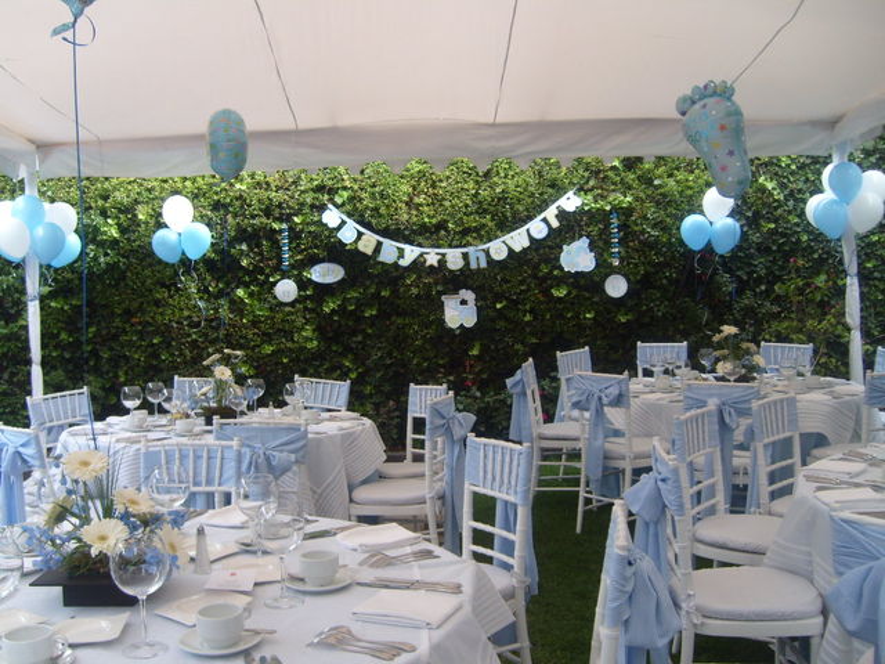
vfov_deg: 40.7
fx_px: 895
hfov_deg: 52.6
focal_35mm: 35
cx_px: 442
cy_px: 332
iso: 80
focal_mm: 5.8
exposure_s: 1/90
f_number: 2.8
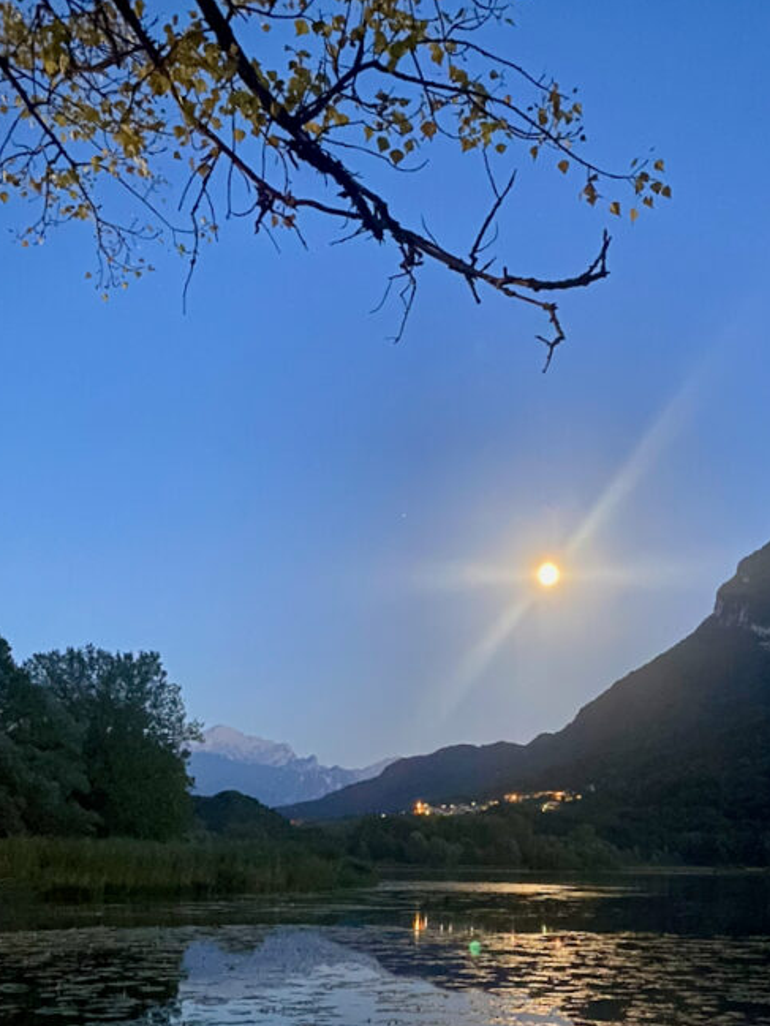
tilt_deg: +5.6
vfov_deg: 44.3
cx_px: 509
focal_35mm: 41
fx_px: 1216
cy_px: 765
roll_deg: +1.0
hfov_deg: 34.8
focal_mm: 4.25
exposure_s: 1/4
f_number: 1.8
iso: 1000
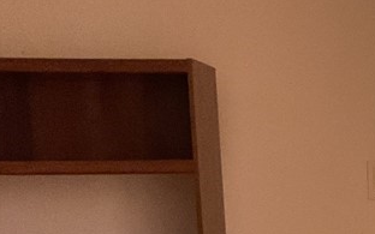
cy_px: 324
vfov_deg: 12.5
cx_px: 603
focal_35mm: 101
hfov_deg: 17.8
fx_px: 1032
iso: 500
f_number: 1.8
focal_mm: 3
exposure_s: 1/30
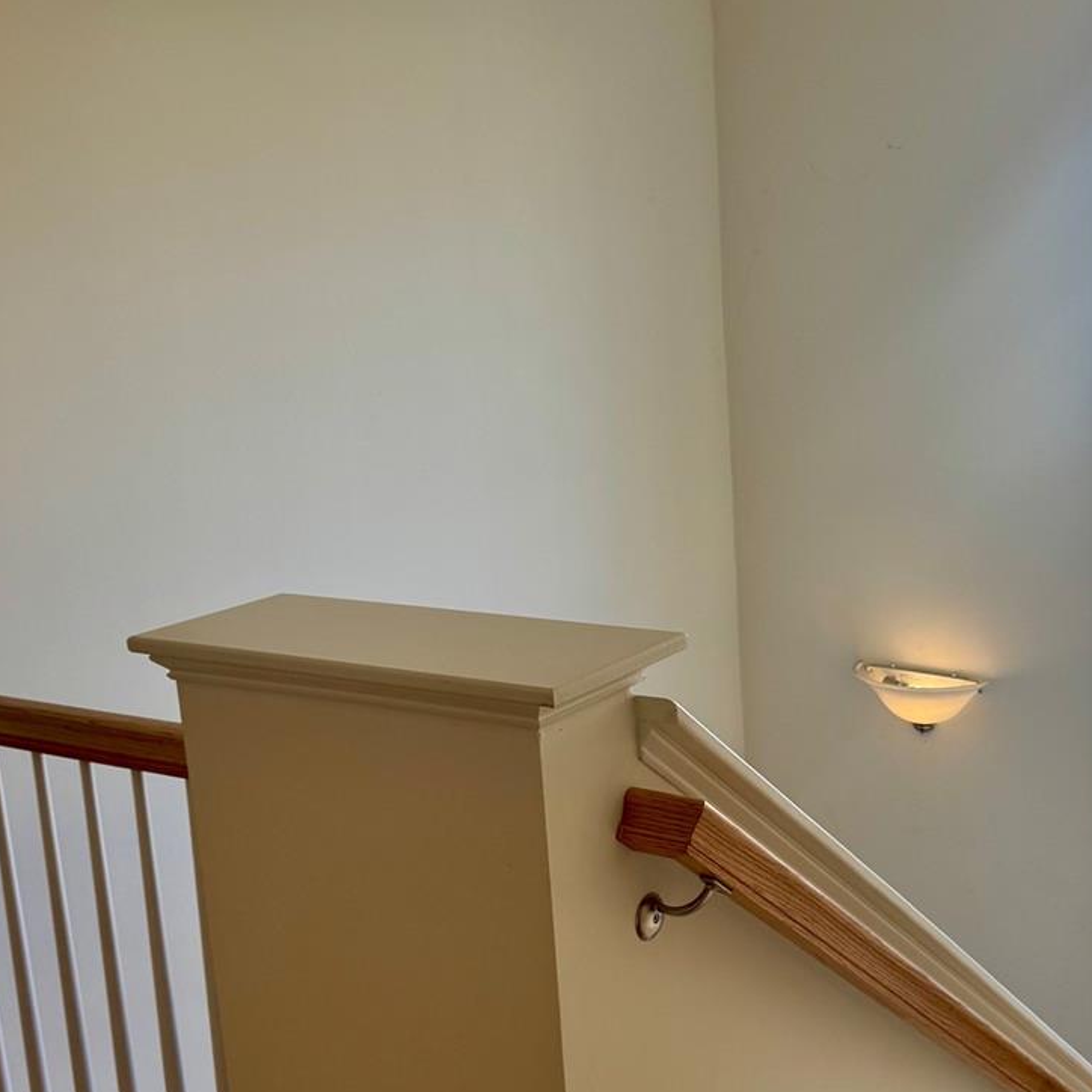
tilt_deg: -12.5
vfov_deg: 37.5
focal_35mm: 45
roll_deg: +3.1
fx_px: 1606
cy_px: 620
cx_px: 695
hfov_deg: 37.3
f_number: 1.78
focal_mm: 6.76
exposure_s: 1/120
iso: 64
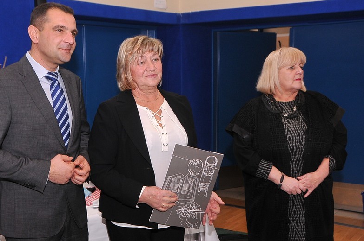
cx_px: 148
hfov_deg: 38.8
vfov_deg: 26.4
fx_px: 515
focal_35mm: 51
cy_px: 135
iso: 640
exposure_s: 1/60
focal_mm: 26
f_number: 6.3
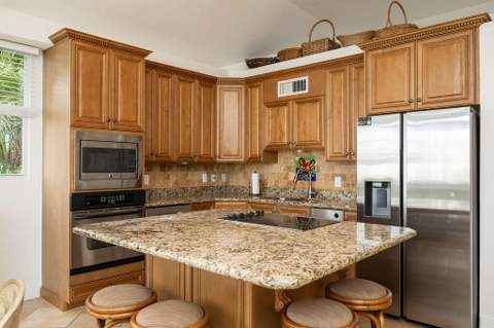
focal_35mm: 26
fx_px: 352
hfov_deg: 70.1
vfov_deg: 50.0
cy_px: 164
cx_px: 247
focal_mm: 25.5
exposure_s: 1/100
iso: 640
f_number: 8
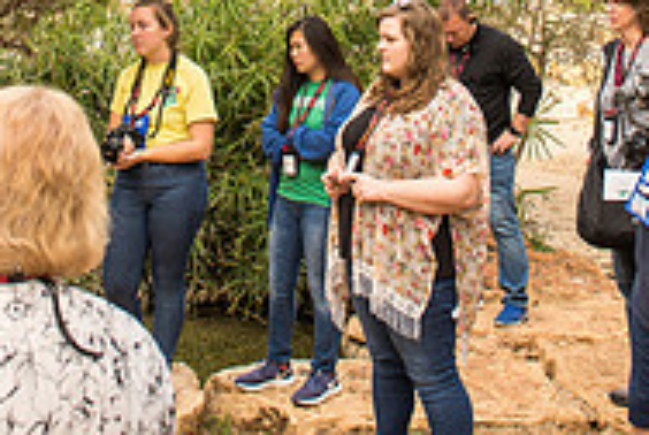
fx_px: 1336
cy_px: -223
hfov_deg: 27.2
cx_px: 242
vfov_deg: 16.7
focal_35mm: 74
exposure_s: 1/320
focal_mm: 24
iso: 100
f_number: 3.5
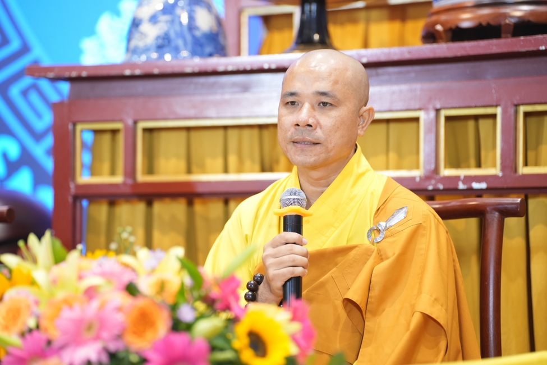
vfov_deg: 12.9
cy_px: 182
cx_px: 274
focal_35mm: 106
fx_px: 1610
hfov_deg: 19.3
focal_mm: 106
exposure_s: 1/80
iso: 1250
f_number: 2.8
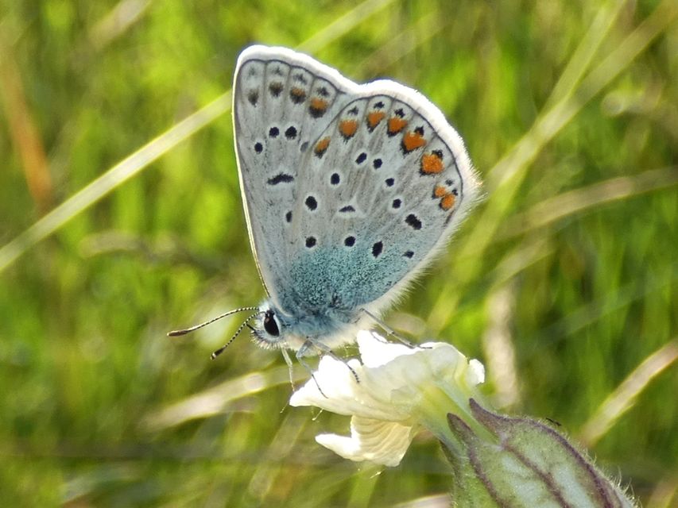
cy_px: 254
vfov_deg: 33.6
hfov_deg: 43.8
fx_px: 842
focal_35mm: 43
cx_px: 339
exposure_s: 1/100
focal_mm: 7.8
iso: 80
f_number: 3.7
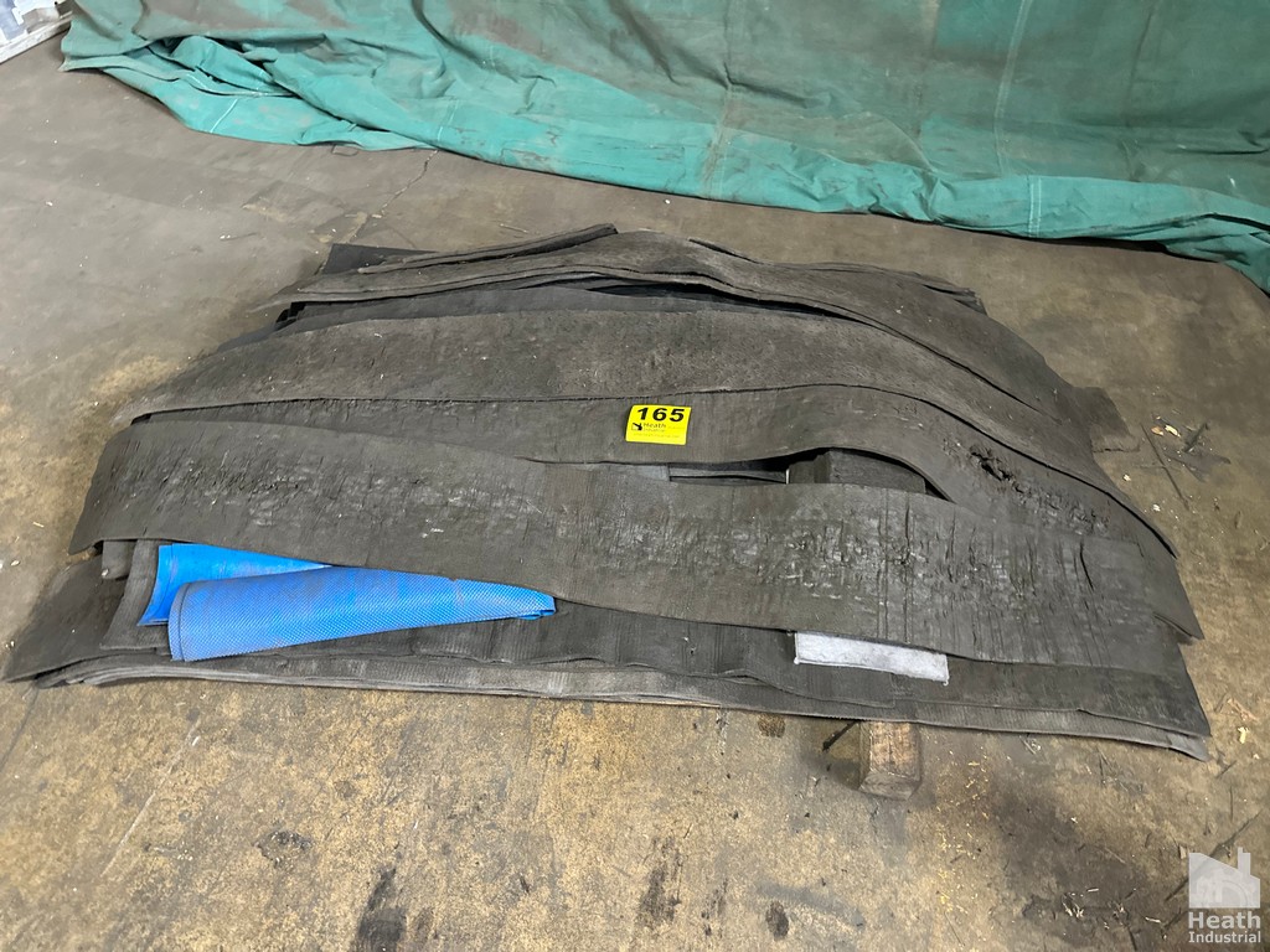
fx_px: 881
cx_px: 635
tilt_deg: -45.9
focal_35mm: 24
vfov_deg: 56.8
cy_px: 476
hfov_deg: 71.6
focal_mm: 6.86
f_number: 1.78
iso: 1000
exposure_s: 1/40
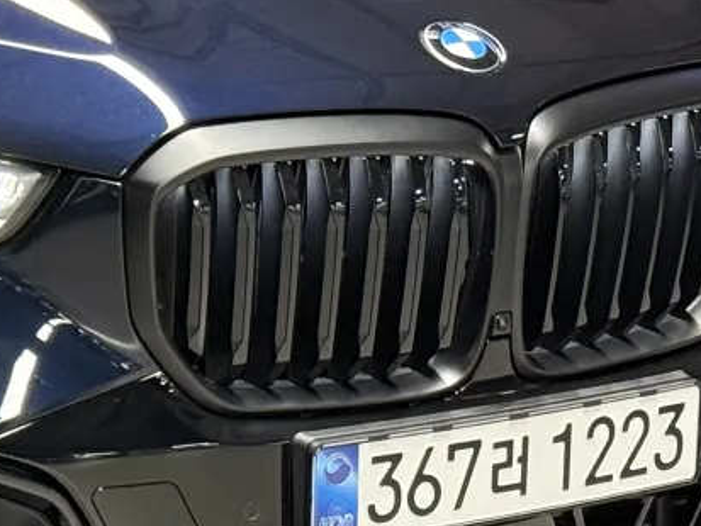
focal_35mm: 186
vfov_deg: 8.0
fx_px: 3768
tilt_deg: -11.0
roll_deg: -0.5
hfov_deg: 10.3
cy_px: 64
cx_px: -311
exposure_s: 1/40
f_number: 1.78
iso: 320
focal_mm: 6.76
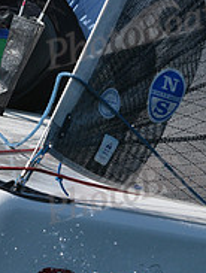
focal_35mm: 730
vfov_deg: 2.7
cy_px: 129
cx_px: -30
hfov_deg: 2.0
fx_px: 5772
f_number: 7.1
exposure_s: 1/1600
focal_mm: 240
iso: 320
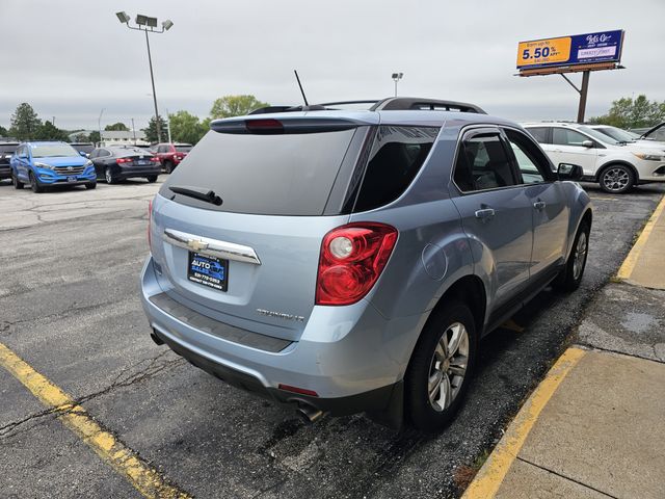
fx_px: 442
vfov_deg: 58.9
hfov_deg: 73.9
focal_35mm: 23
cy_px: 250
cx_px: 332
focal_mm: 6.3
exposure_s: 1/484
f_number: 1.7
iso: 10
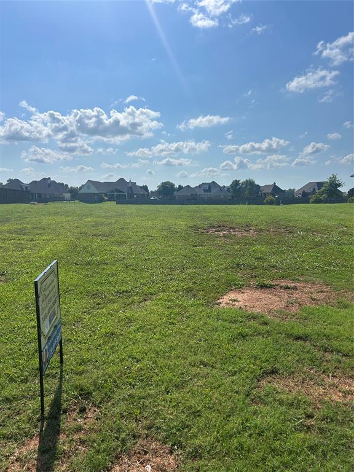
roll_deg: -0.4
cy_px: 236
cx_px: 177
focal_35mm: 26
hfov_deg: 53.1
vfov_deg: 67.3
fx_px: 355
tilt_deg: -5.0
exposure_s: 1/9434
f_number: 1.5
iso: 50
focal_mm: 5.7
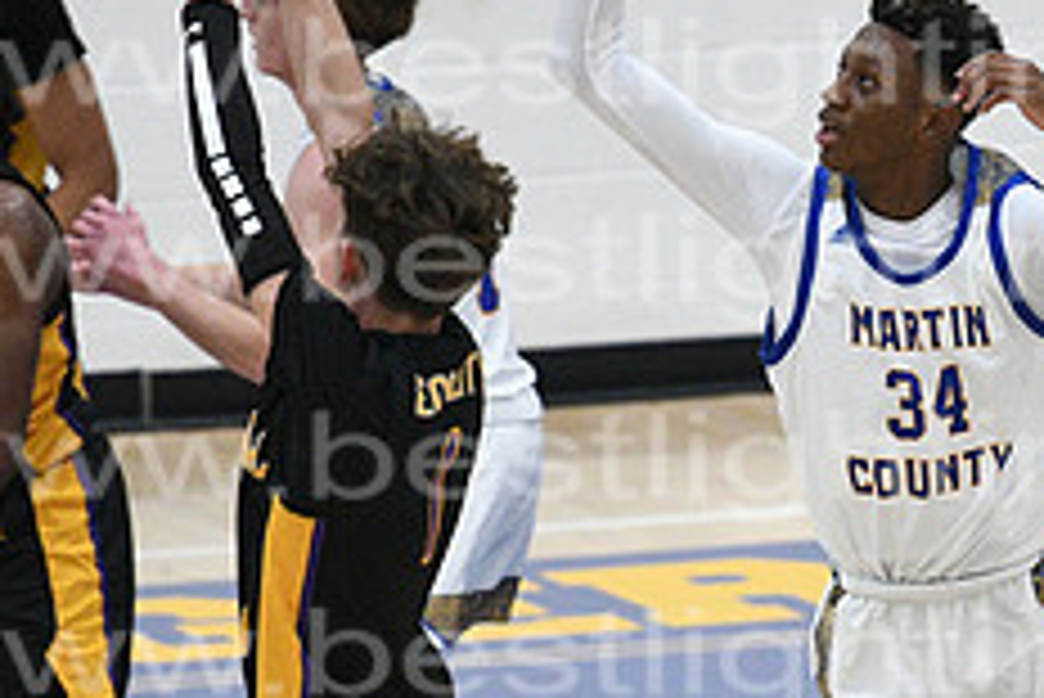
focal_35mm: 732
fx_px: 21248
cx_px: 904
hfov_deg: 2.8
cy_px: 565
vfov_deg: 1.9
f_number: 3.5
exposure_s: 1/800
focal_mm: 195
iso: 7200
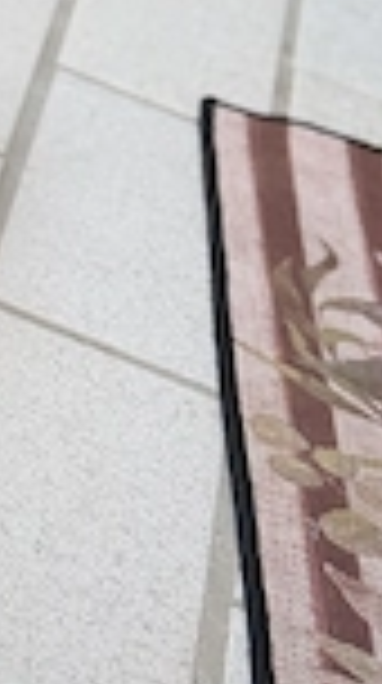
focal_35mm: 138
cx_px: -283
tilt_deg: -26.8
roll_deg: -18.8
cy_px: -27
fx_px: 2496
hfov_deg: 8.4
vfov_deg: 15.3
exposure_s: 1/270
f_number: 1.78
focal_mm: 6.76
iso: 80
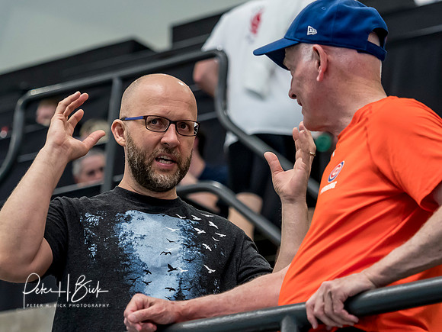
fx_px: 2837
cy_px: 177
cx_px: 163
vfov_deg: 6.7
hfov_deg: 8.9
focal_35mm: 222
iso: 2000
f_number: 2.8
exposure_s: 1/250
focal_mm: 79
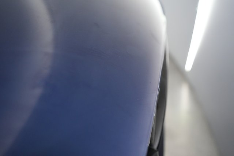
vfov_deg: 51.2
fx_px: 162
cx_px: 117
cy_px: 78
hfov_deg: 71.5
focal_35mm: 25
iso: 4000
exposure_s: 1/160
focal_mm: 25
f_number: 2.8
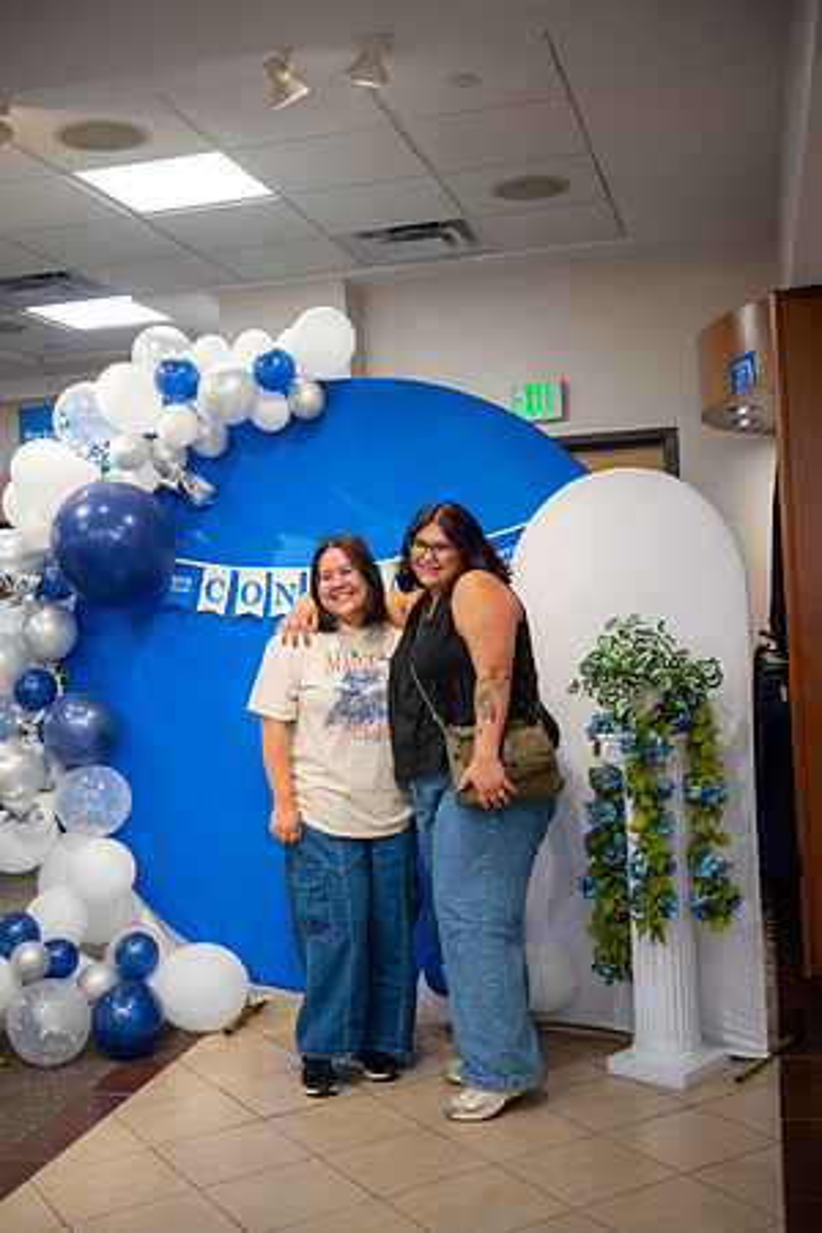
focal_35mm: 39
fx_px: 1336
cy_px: 616
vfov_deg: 49.6
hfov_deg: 34.2
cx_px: 411
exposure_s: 1/100
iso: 320
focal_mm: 39
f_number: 2.8
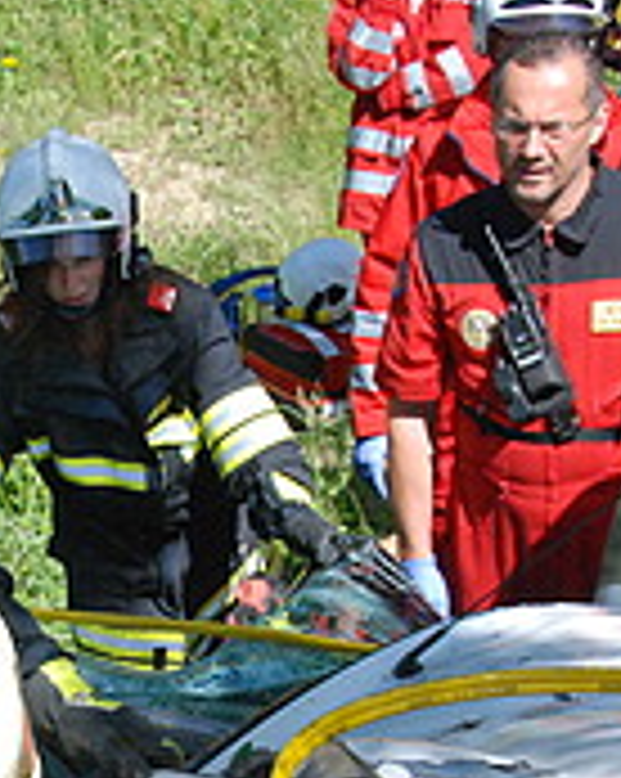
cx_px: 20
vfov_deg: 15.4
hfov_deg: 12.3
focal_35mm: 124
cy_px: 686
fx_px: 2854
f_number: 13
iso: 1250
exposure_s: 1/640
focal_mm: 32
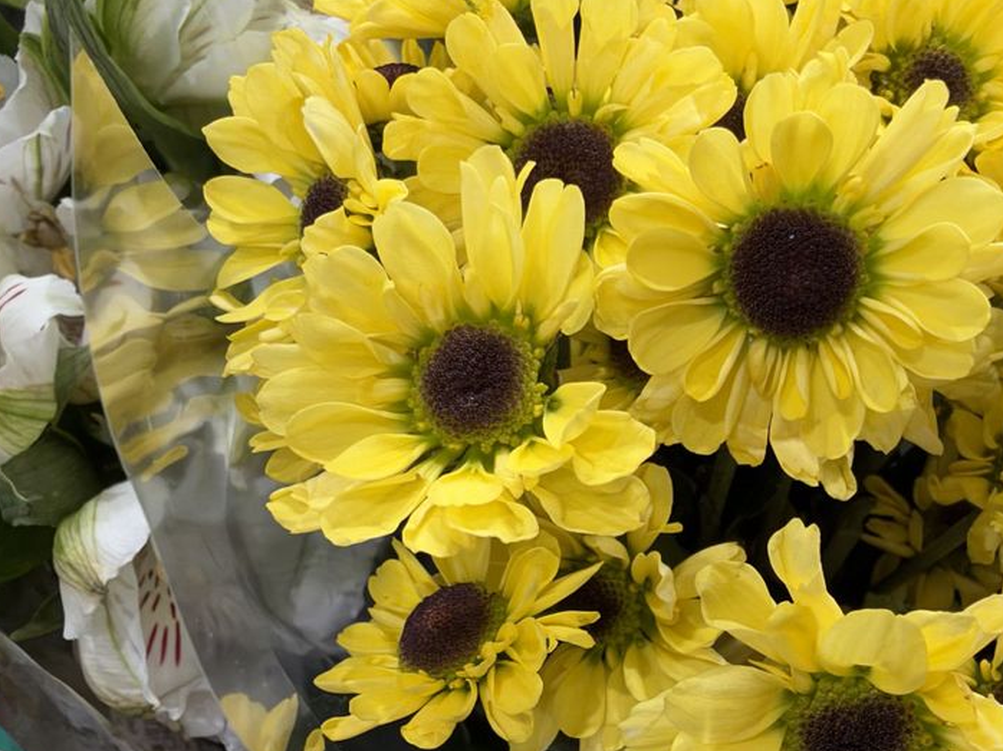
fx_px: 1245
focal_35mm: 43
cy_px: 379
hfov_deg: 42.5
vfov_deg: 33.6
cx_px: 753
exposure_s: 1/120
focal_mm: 2.22
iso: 160
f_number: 2.2
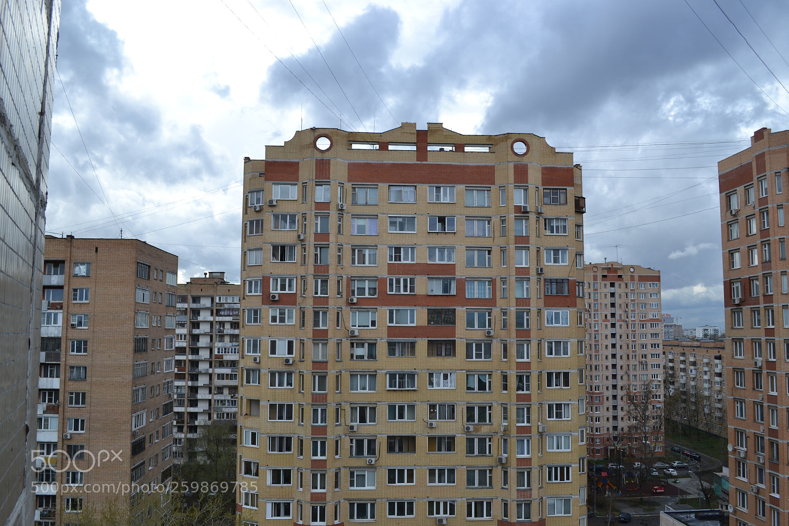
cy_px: 263
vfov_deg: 43.6
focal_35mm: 30
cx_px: 394
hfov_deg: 61.9
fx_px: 657
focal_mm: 20
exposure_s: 1/200
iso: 100
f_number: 7.1
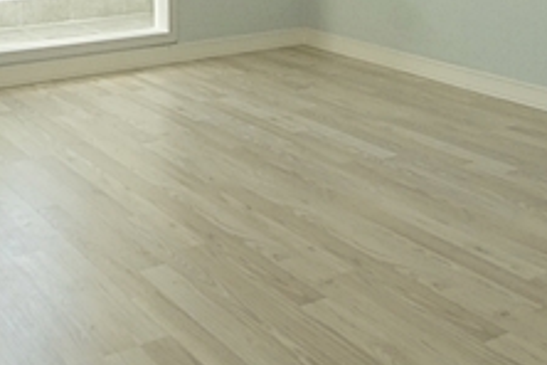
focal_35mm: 54
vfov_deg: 22.0
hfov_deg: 36.6
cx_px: 195
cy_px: -136
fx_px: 820
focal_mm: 10
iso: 800
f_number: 9
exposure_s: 1/50
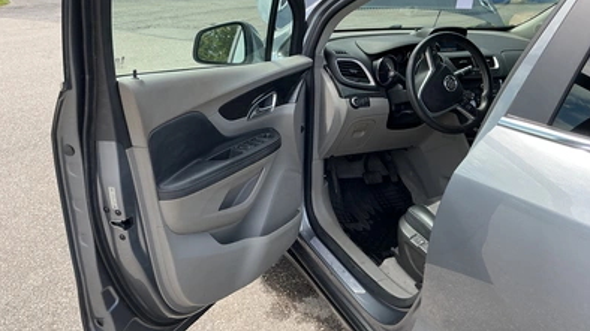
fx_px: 485
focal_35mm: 31
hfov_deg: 62.7
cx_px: 296
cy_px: 138
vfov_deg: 37.6
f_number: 1.8
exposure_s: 1/327
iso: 25
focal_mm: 3
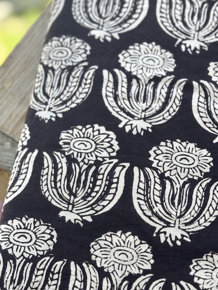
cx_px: 118
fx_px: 512
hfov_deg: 24.0
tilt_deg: -68.3
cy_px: 159
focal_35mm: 61
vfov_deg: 31.7
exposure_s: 1/399
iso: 64
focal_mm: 6.76
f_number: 1.78
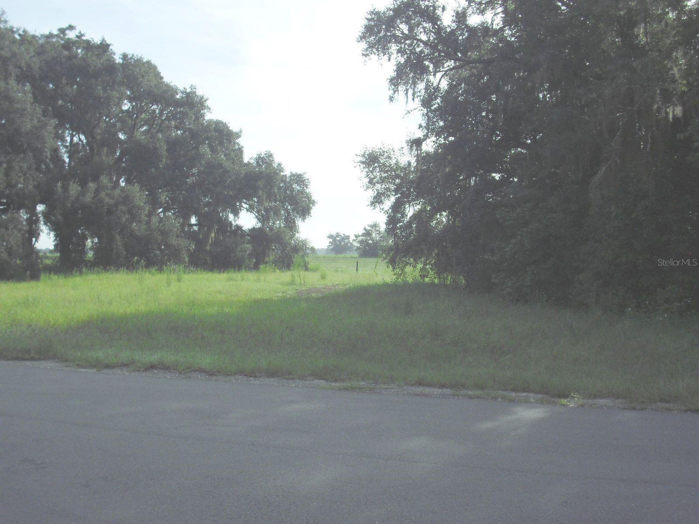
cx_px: 350
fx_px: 767
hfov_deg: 49.0
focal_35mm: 38
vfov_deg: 37.7
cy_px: 262
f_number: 8
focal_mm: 6.2
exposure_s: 1/250
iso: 100
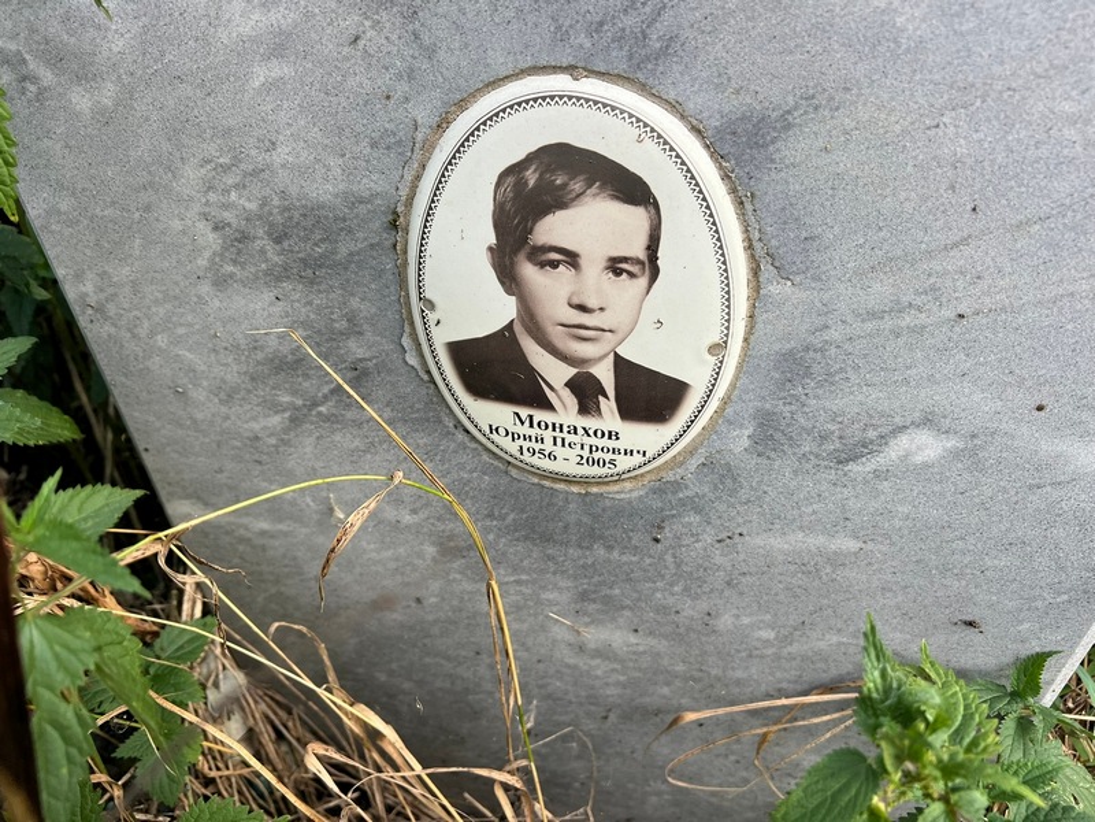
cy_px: 411
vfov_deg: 53.1
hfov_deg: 67.3
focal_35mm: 26
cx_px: 548
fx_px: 822
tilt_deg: -40.6
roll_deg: +2.4
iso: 50
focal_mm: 5.7
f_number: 1.5
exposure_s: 1/506
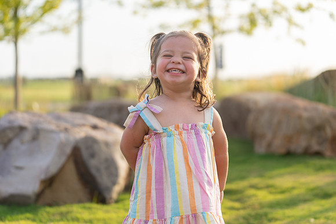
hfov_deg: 28.8
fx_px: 653
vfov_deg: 19.5
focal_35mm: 70
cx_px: 168
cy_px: 112
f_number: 2.8
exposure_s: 1/500
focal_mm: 70
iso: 125
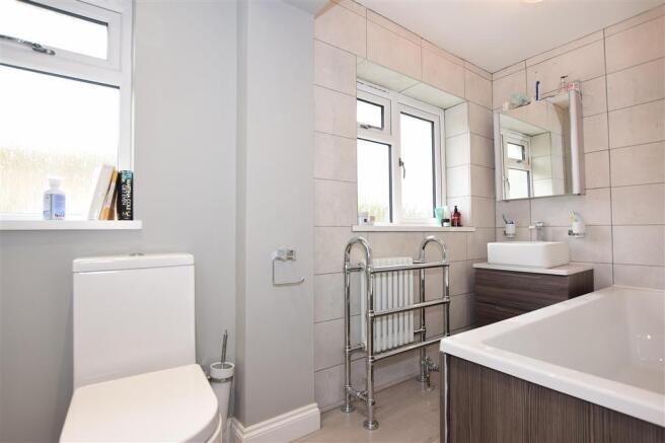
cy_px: 222
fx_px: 277
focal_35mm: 15
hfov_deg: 100.4
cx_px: 332
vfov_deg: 77.3
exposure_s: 1/50
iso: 400
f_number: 5.6
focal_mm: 10
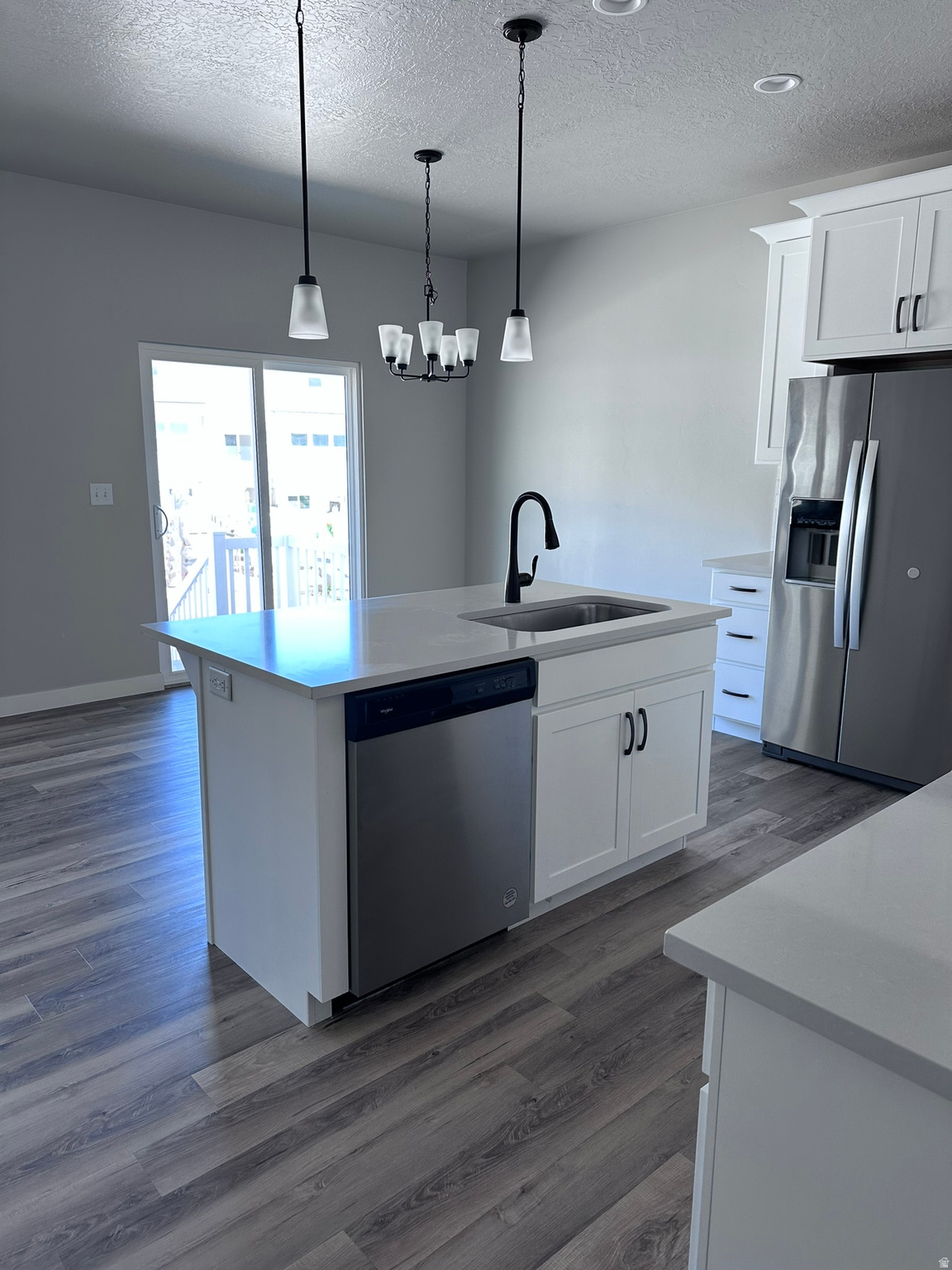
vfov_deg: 71.6
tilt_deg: -11.5
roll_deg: -0.6
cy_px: 635
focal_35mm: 24
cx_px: 476
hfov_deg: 56.8
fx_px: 880
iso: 100
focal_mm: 6.86
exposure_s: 1/121
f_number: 1.78
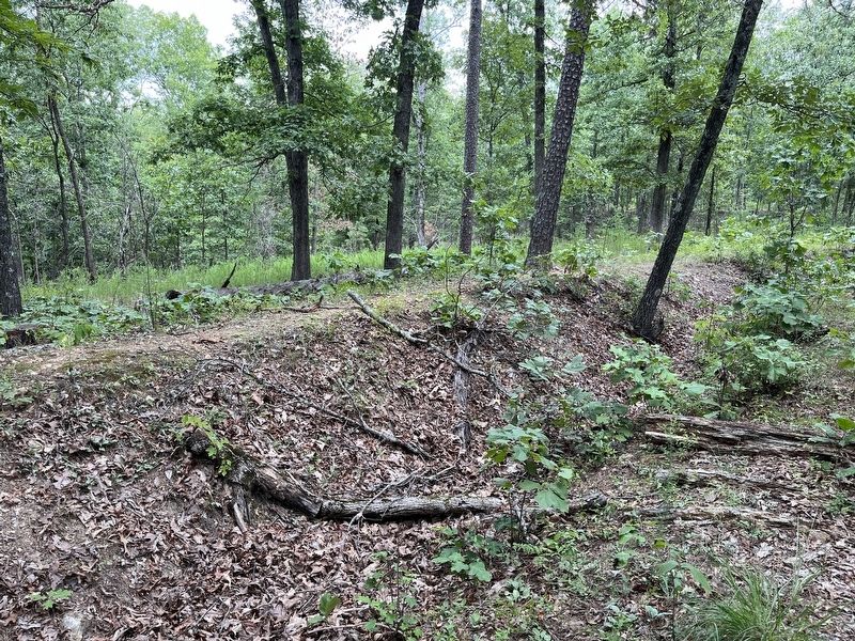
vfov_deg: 53.1
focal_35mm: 26
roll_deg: -1.1
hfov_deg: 67.3
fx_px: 642
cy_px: 320
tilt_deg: -10.9
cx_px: 428
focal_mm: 5.1
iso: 40
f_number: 1.6
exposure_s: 1/250
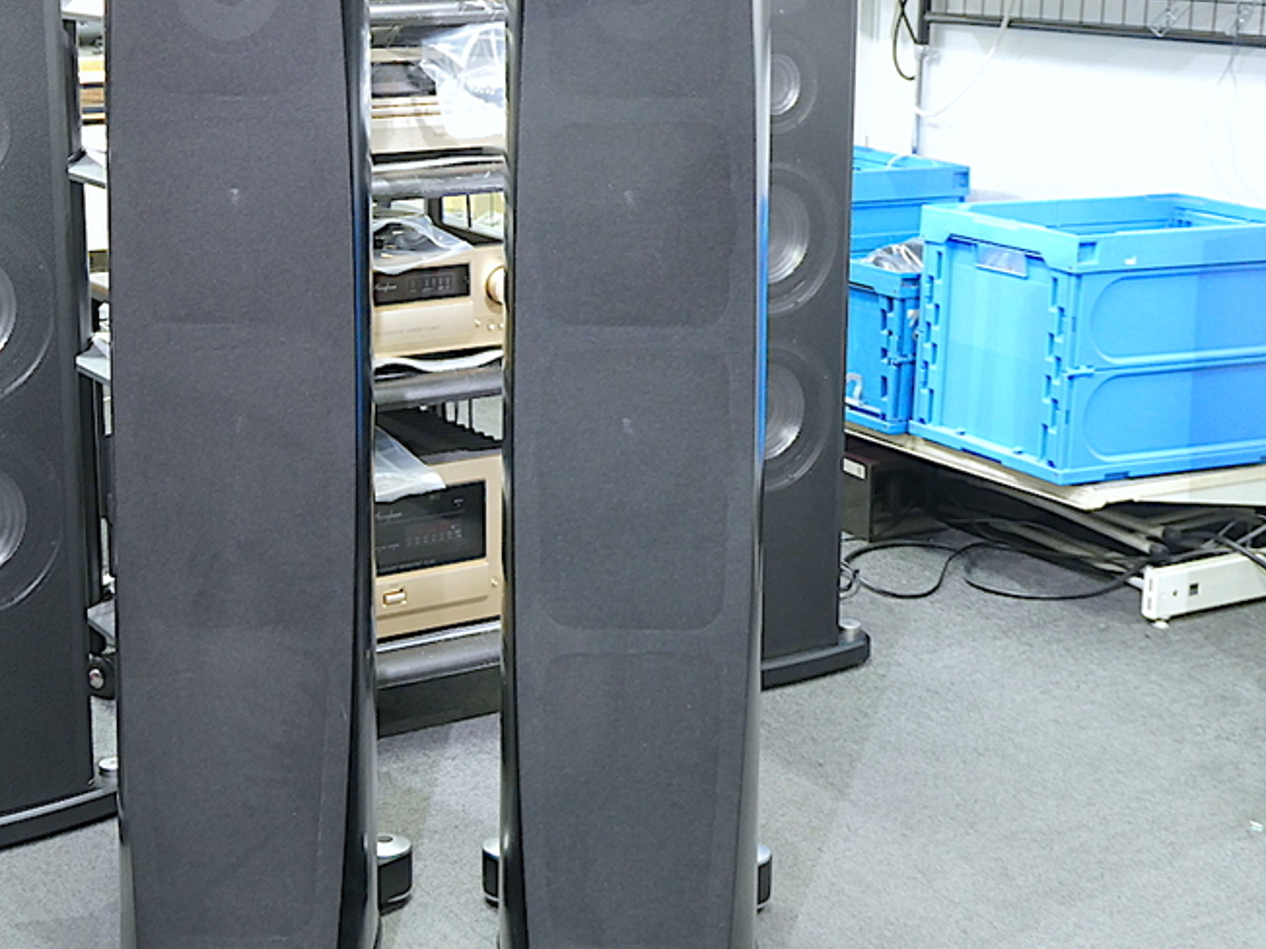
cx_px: 438
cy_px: 403
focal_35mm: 59
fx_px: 2157
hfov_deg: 32.5
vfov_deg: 24.8
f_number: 3.8
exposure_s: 1/2.5
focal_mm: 7.2
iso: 200
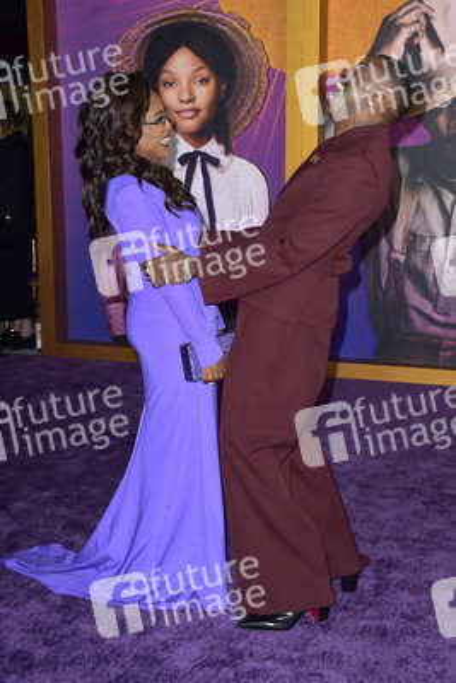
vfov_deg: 38.2
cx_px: 228
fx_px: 987
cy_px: 342
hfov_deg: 26.0
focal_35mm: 52
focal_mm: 52
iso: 400
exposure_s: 1/250
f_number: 6.3
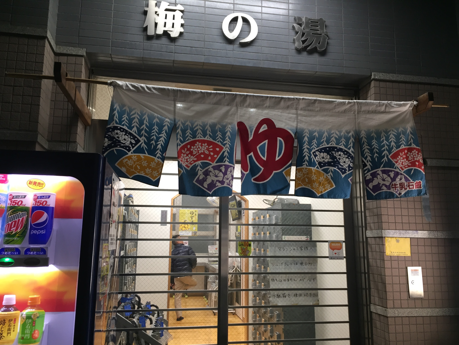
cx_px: 230
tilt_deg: +9.5
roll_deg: -0.5
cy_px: 172
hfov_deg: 61.7
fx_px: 385
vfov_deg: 48.2
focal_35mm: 29
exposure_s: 1/30
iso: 64
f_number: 2.2
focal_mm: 4.15
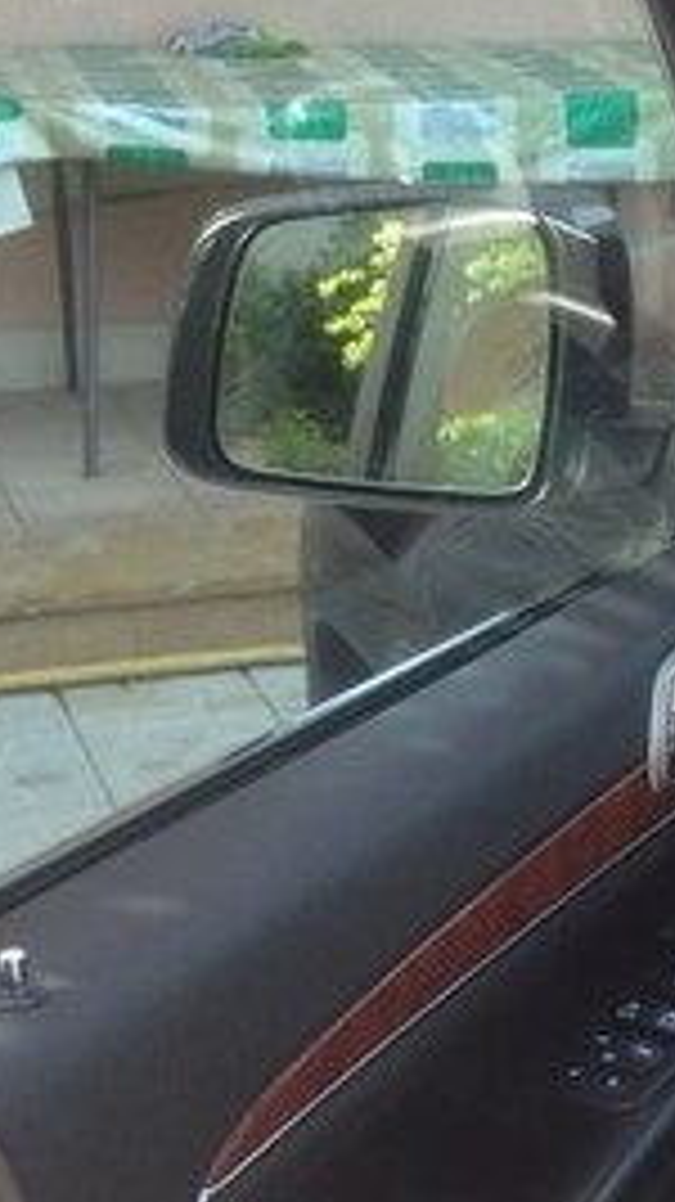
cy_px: 804
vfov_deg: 23.8
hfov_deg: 12.5
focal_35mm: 89
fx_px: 2835
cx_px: 1170
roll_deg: -4.1
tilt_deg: -20.9
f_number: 2.4
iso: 50
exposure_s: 1/120
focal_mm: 4.12
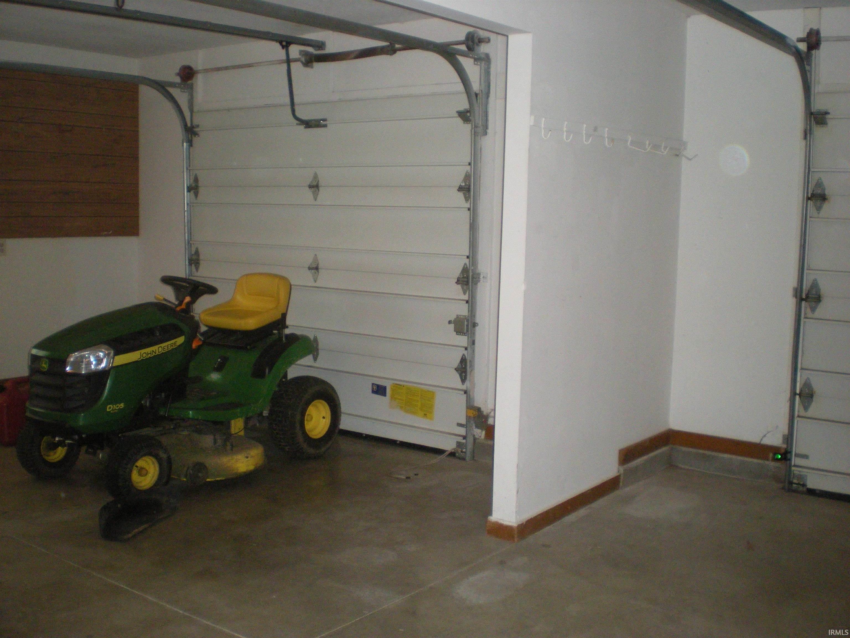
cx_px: 425
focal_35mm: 38
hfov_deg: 49.0
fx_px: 933
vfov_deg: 37.7
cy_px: 319
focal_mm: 6.3
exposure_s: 1/60
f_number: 3.1
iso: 387
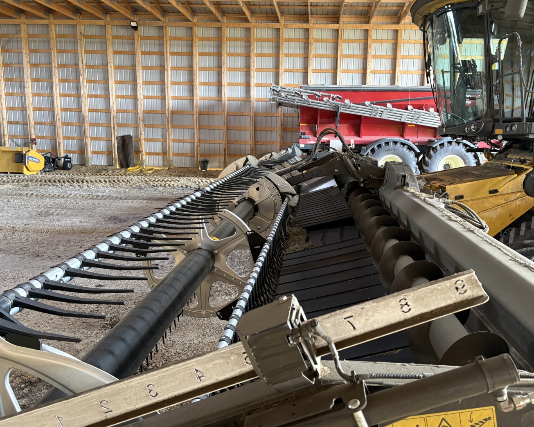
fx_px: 443
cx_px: 290
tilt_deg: -10.1
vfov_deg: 51.5
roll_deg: -1.5
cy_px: 209
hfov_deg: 62.1
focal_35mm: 28
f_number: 1.6
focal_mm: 5.96
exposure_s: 1/60
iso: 250
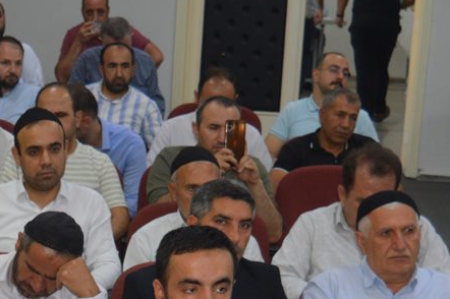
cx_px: 24
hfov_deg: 15.0
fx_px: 1681
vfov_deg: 10.0
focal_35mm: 135
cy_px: 402
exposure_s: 1/60
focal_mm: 29
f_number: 4.2
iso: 450
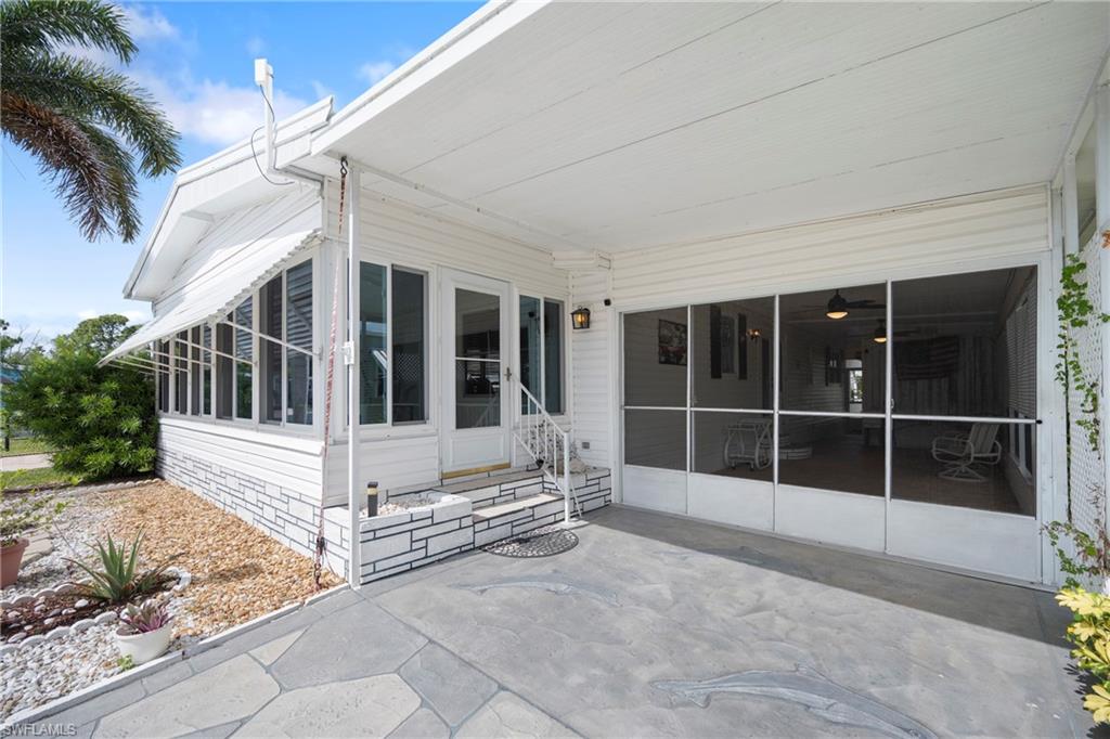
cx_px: 555
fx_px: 462
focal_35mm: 15
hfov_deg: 100.4
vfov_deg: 77.3
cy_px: 370
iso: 100
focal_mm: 15
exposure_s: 1/1250
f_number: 4
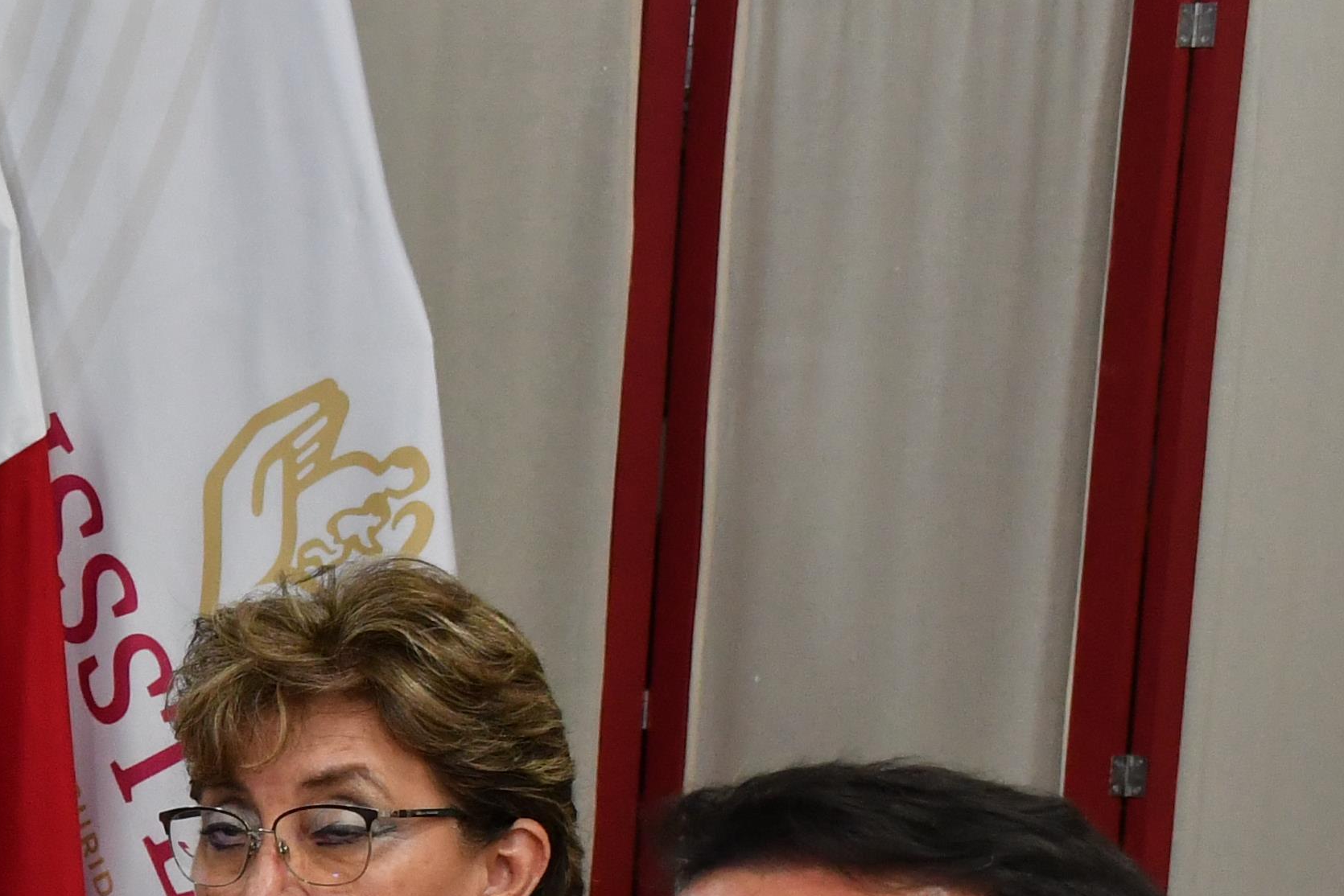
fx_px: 4854
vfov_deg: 10.4
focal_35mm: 130
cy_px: 1026
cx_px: -587
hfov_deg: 14.8
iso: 1000
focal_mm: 26
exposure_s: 1/100
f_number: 6.3
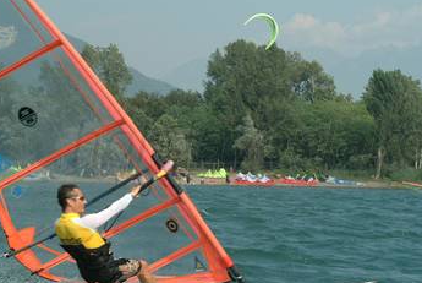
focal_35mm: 143
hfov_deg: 14.3
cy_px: 146
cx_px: 250
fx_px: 1678
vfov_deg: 9.6
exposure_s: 1/350
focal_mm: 70
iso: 160
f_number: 9.5
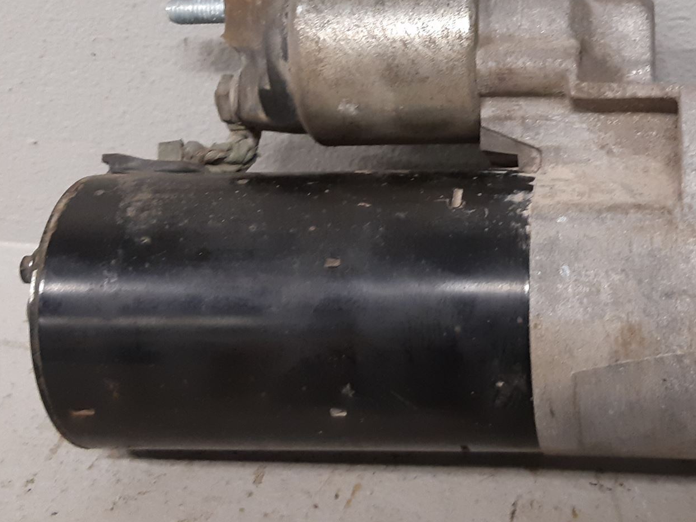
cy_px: 203
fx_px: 865
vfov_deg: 33.5
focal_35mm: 43
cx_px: 516
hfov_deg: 42.6
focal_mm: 3.93
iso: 250
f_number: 1.7
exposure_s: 1/50
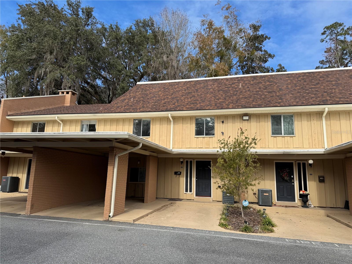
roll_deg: -1.8
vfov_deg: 56.8
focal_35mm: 24
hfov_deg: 71.6
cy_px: 132
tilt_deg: +8.6
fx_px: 244
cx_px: 176
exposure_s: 1/3247
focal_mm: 6.76
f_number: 1.78
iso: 80
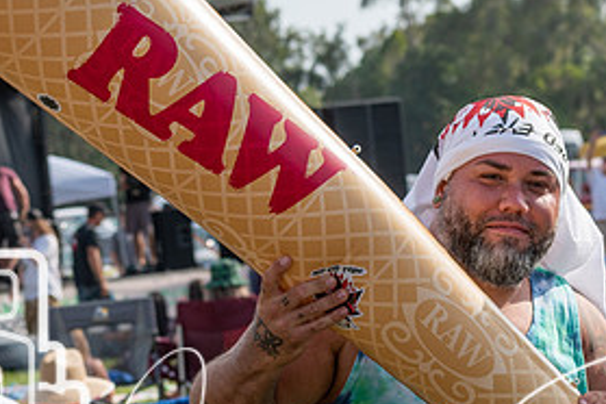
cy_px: 264
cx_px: 400
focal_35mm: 218
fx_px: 3669
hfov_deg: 9.4
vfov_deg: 6.3
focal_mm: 70
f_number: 7.1
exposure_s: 1/800
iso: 200
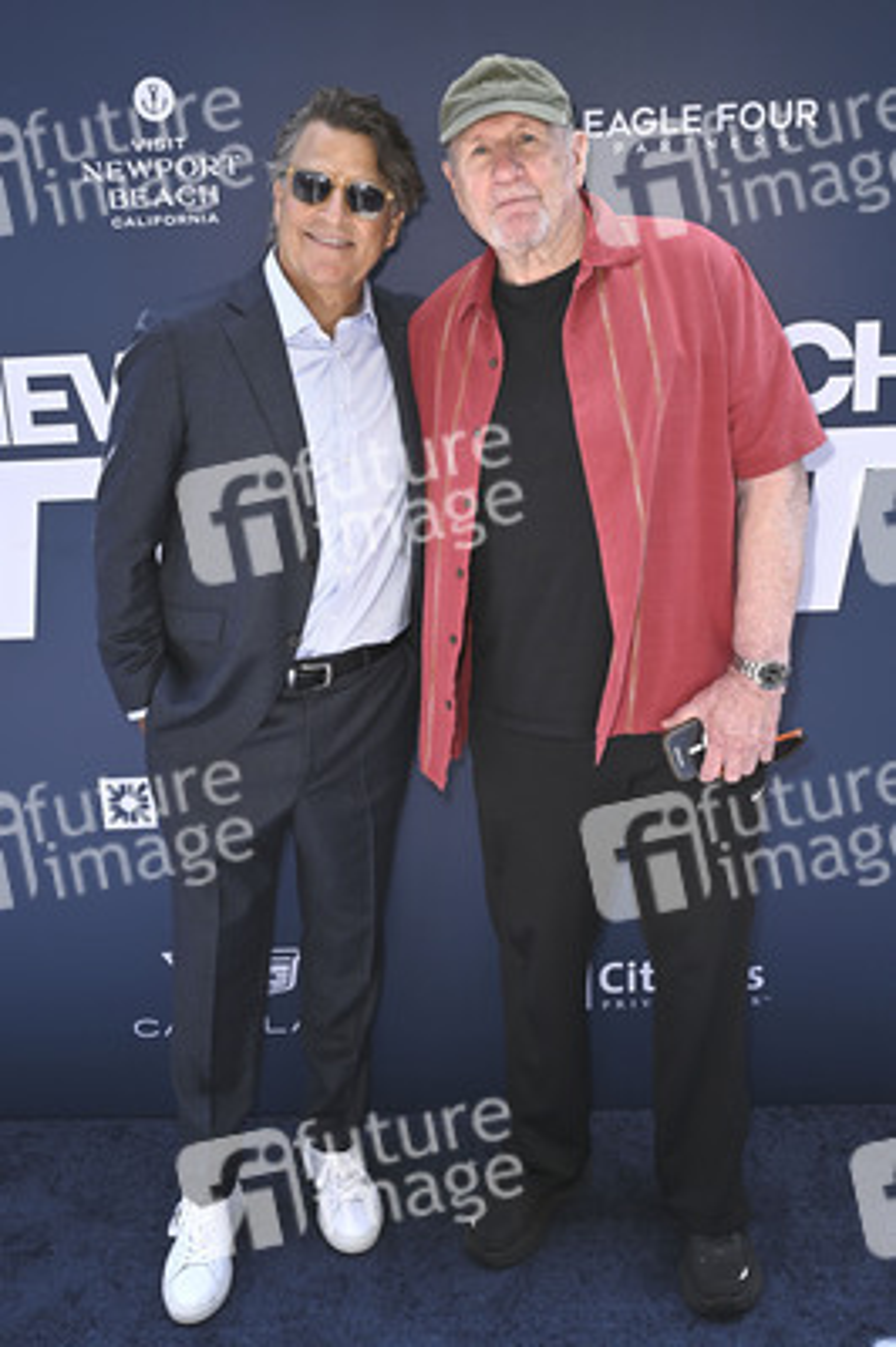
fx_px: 1141
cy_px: 674
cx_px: 448
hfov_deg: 42.9
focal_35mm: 30
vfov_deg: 61.1
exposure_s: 1/320
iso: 500
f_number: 7.1
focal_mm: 30.5
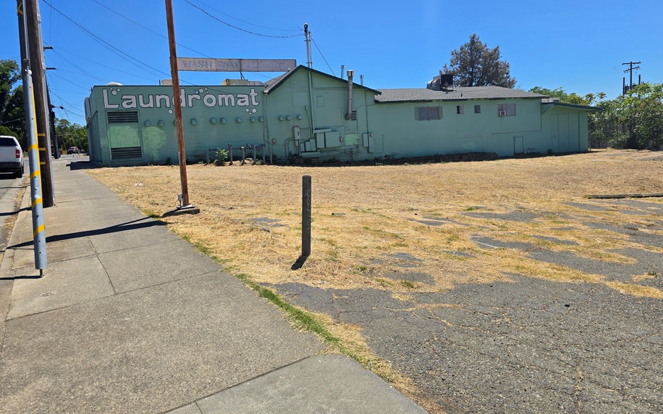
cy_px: 176
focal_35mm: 25
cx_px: 336
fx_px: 452
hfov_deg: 72.6
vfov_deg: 49.1
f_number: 1.7
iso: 12
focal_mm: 6.3
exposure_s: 1/994
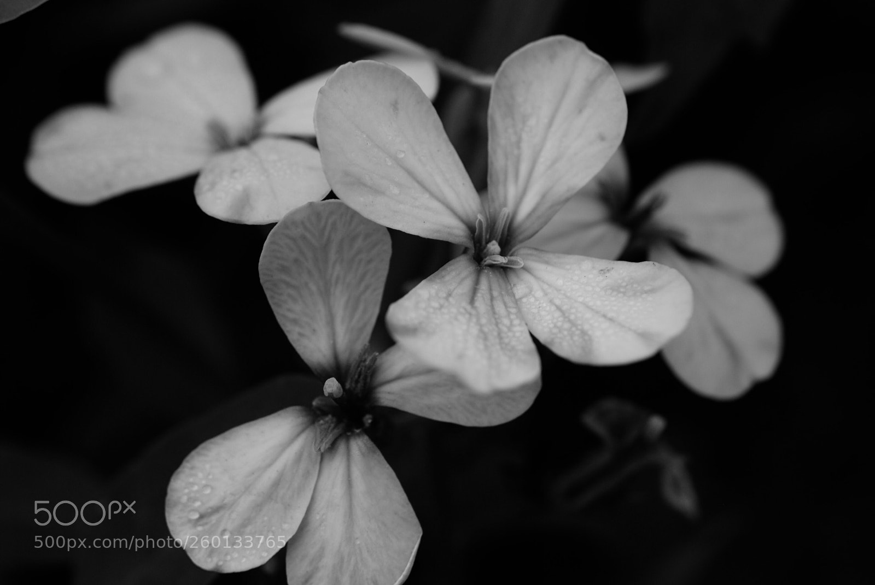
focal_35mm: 60
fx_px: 1460
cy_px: 292
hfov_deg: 33.4
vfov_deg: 22.7
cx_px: 438
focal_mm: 40
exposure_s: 1/125
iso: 100
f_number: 8
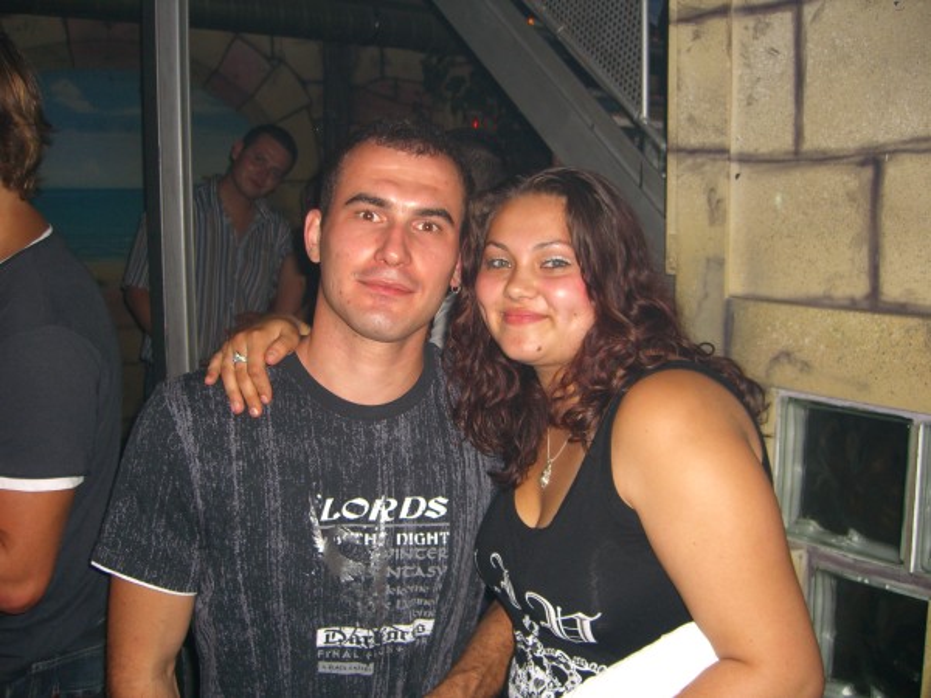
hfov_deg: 49.0
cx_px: 466
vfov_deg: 37.7
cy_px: 349
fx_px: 1022
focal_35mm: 38
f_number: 2.8
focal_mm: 7.9
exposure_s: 1/60
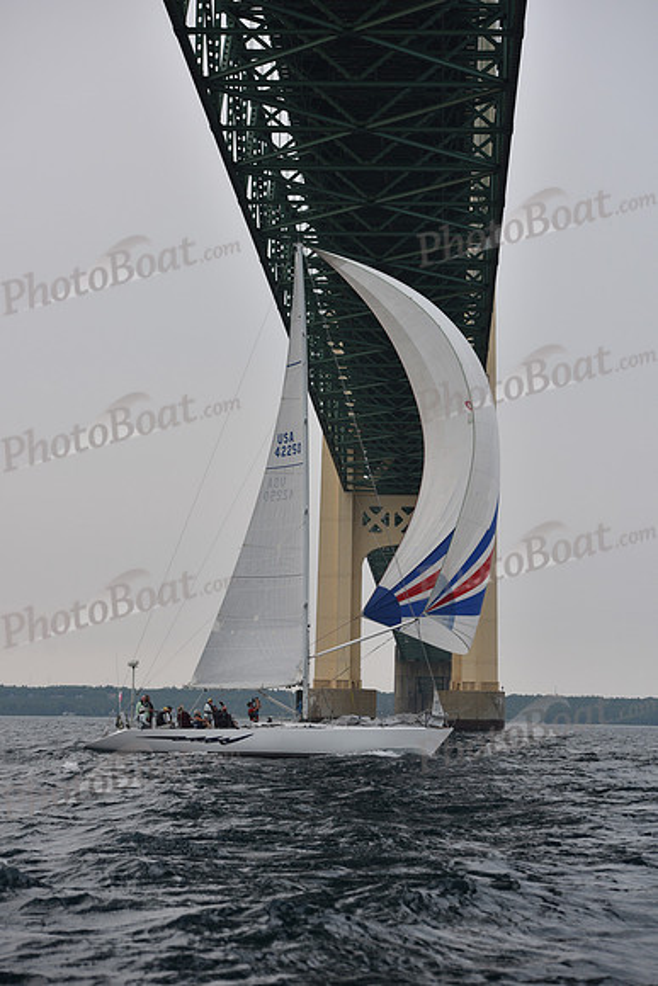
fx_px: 2521
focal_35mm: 92
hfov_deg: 14.9
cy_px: 493
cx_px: 329
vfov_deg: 22.1
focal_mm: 92
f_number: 5
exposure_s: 1/640
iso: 250
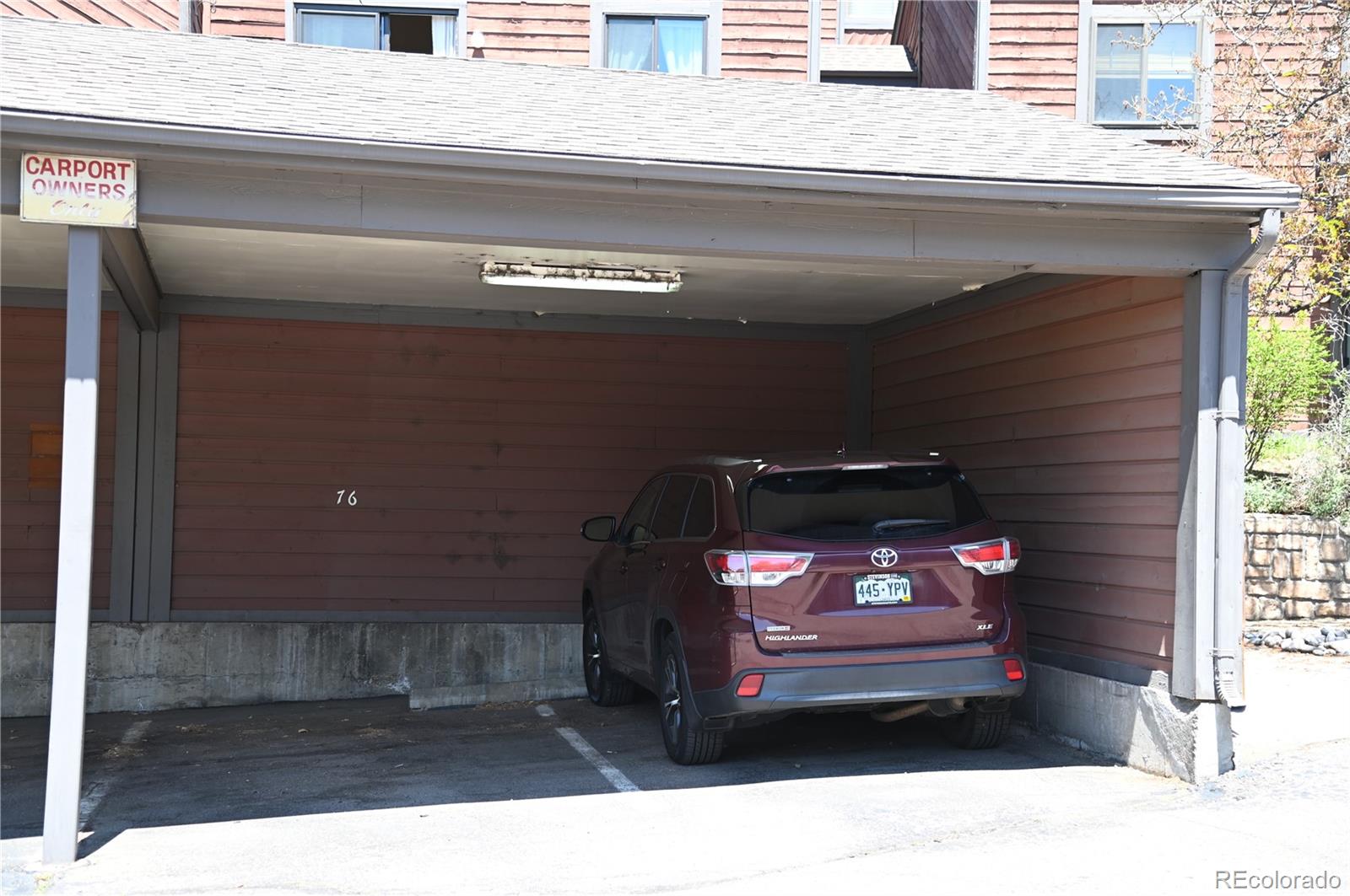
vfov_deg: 26.9
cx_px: 675
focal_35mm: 50
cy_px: 448
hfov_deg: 39.6
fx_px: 1873
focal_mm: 50
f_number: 4.5
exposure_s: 1/250
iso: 200
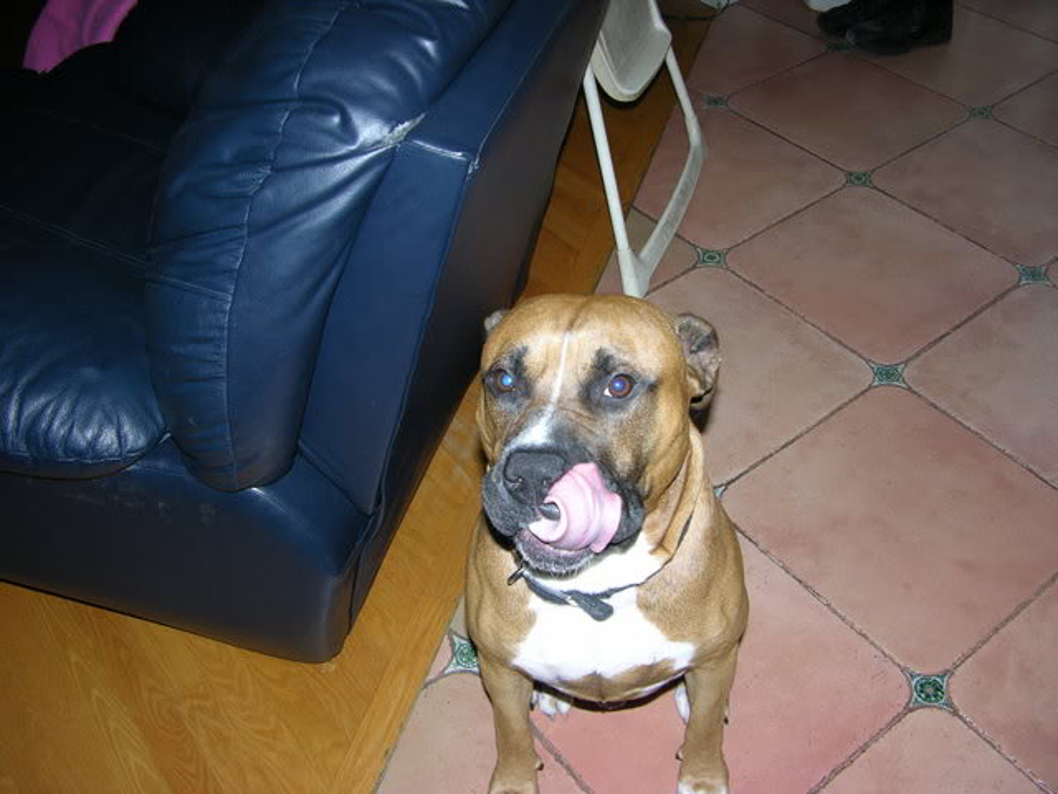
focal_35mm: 35
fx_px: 1070
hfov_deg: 52.6
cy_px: 397
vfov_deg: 40.7
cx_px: 529
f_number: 2.8
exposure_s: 1/60.1
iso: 50
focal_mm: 8.9
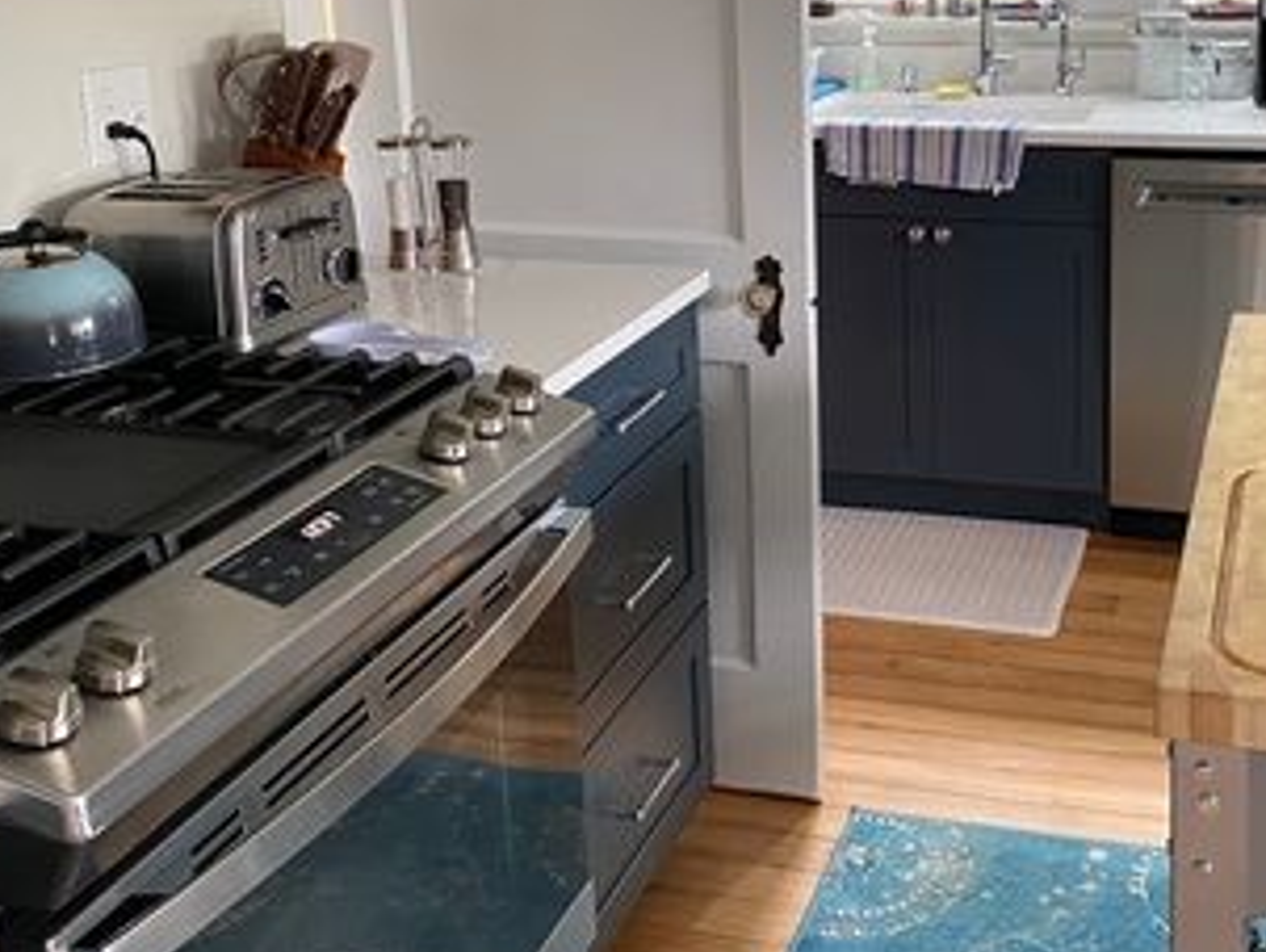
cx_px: 926
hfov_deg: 42.7
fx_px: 1574
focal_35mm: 43
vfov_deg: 33.0
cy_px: 250
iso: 250
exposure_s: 1/60
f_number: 1.8
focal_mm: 4.25
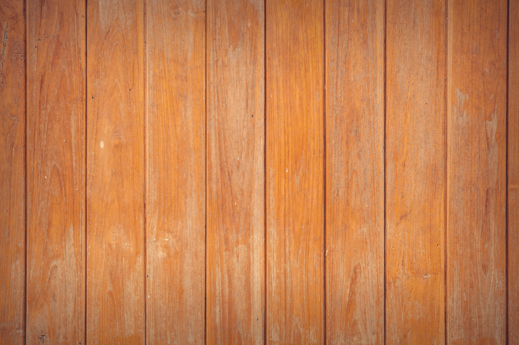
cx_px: 260
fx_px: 864
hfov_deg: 33.4
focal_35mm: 60
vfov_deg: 22.6
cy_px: 172
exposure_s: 1/25
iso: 200
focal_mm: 60
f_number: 11
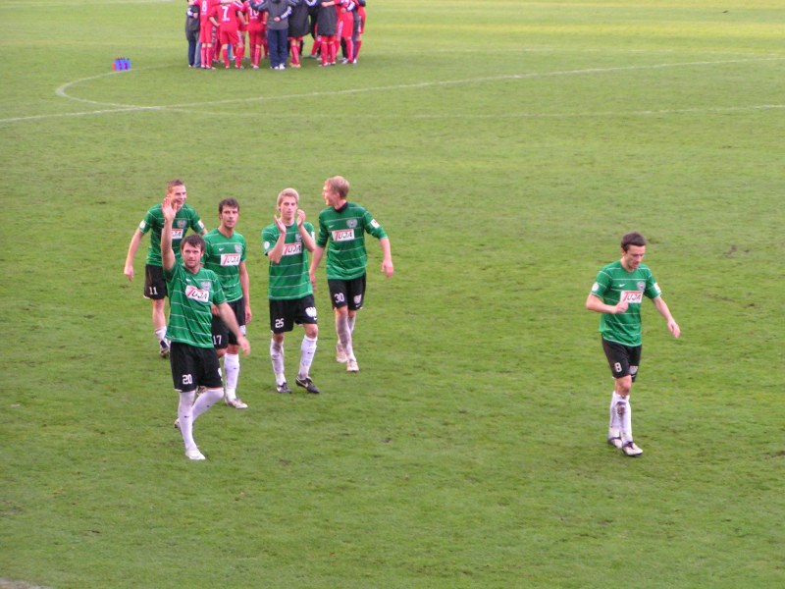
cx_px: 392
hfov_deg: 13.2
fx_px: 3402
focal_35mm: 150
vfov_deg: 9.9
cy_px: 294
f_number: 3.5
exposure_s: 1/100
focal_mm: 22.9
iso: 200
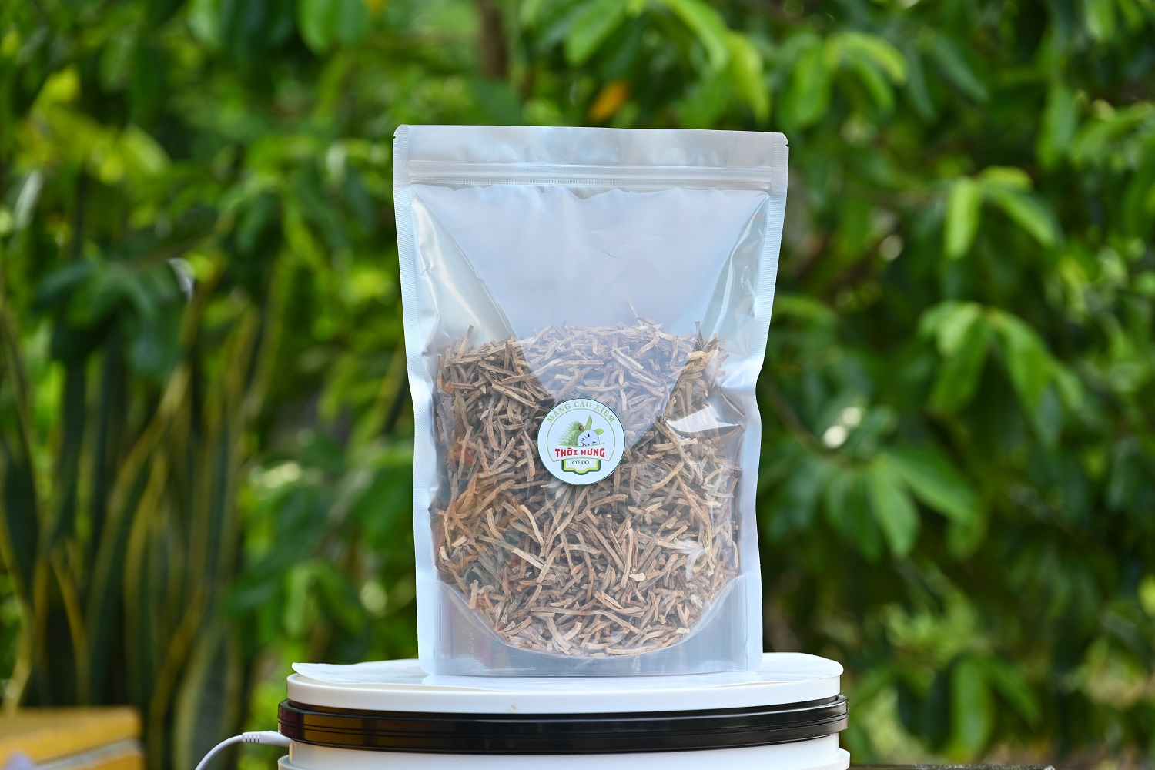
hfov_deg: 20.6
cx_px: 578
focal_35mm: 99
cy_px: 385
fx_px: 3176
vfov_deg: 13.8
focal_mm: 99
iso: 200
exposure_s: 1/500
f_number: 4
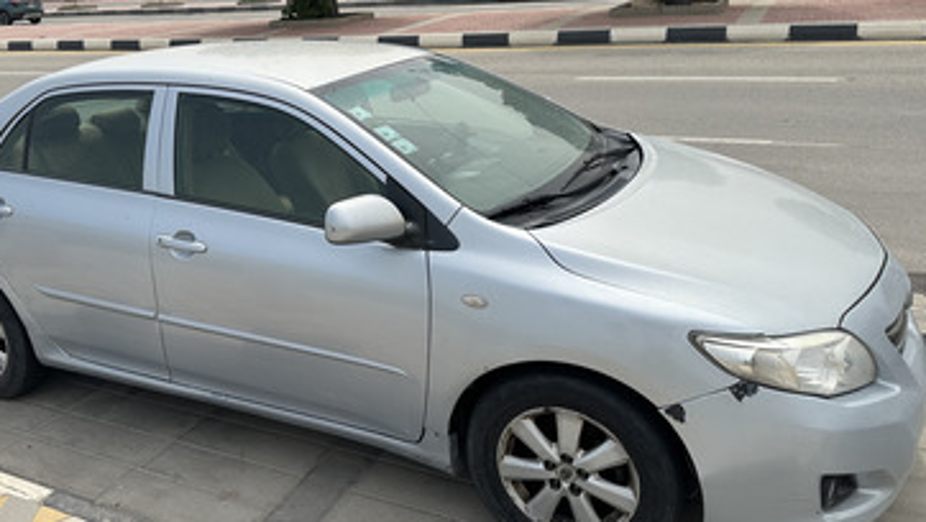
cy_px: 188
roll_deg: +4.3
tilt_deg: -15.0
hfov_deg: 59.0
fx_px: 811
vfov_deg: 35.4
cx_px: 370
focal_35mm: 33
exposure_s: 1/5263
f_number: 1.78
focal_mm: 6.86
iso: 80
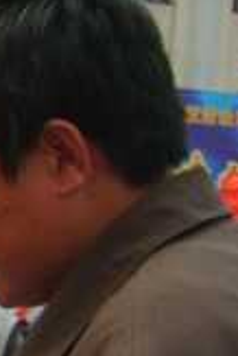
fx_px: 1415
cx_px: -445
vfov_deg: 13.9
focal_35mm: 143
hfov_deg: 8.3
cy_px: 446
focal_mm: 5.8
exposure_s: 1/1000
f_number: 2.8
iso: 50
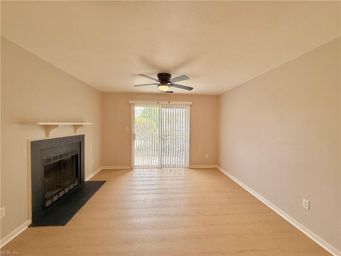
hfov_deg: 102.1
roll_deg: -0.8
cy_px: 128
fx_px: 138
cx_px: 170
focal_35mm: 14
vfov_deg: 85.7
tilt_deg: -1.6
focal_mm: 2.22
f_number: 2.2
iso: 100
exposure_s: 1/120
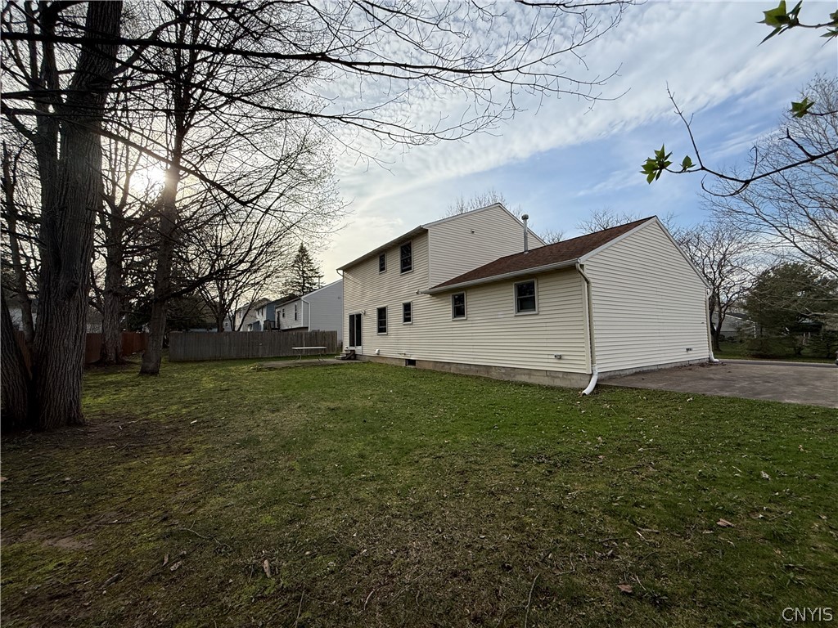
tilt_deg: +4.4
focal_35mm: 14
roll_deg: +1.2
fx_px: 339
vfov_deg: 85.7
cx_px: 419
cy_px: 314
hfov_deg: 102.1
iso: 64
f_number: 2.2
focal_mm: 2.22
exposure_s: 1/2024
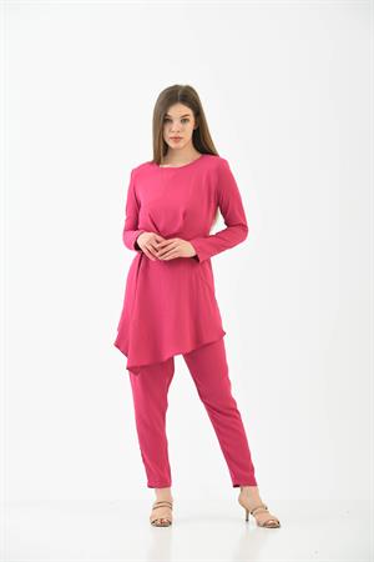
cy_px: 281
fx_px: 1870
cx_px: 187
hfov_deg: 11.4
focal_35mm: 120
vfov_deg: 17.1
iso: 100
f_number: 7.1
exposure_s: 1/160
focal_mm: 120
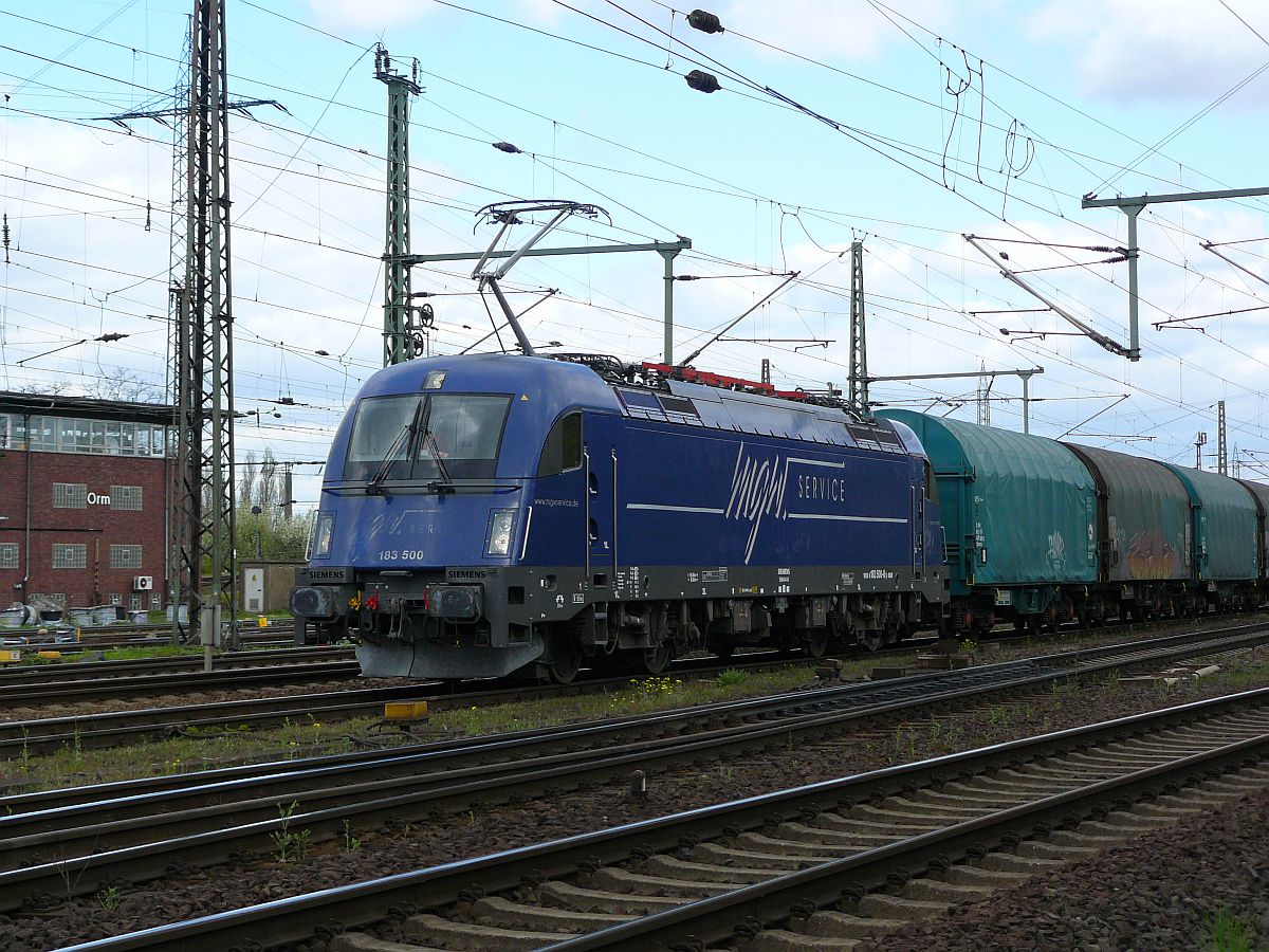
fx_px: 2676
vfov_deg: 20.2
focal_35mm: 73
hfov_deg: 26.7
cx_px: 634
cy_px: 476
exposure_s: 1/640
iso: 100
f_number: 3.6
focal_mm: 12.2
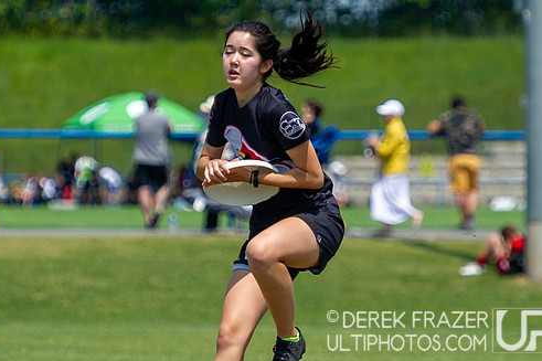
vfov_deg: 2.4
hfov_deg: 3.6
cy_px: 183
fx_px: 8639
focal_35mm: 574
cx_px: 263
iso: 200
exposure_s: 1/2000
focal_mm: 200
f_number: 4
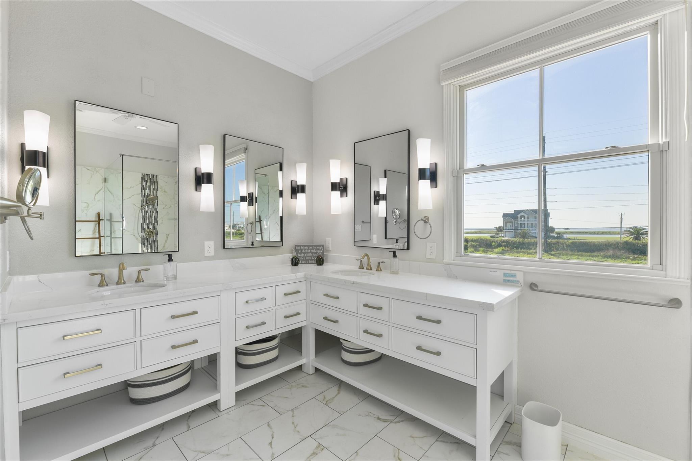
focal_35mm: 15
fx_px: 288
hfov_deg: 100.4
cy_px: 230
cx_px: 346
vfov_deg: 77.3
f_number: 8
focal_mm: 15
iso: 64
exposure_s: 1/13
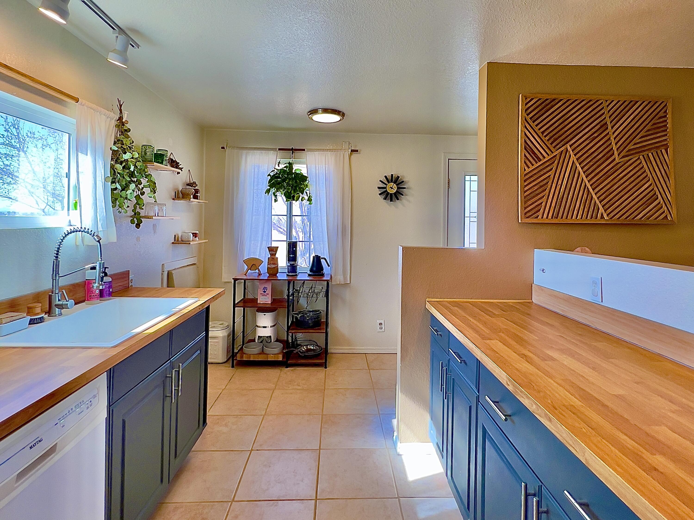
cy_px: 260
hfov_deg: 106.2
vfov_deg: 89.9
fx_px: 261
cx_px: 347
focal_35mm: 13
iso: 40
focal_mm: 1.57
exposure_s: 1/120
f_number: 1.8
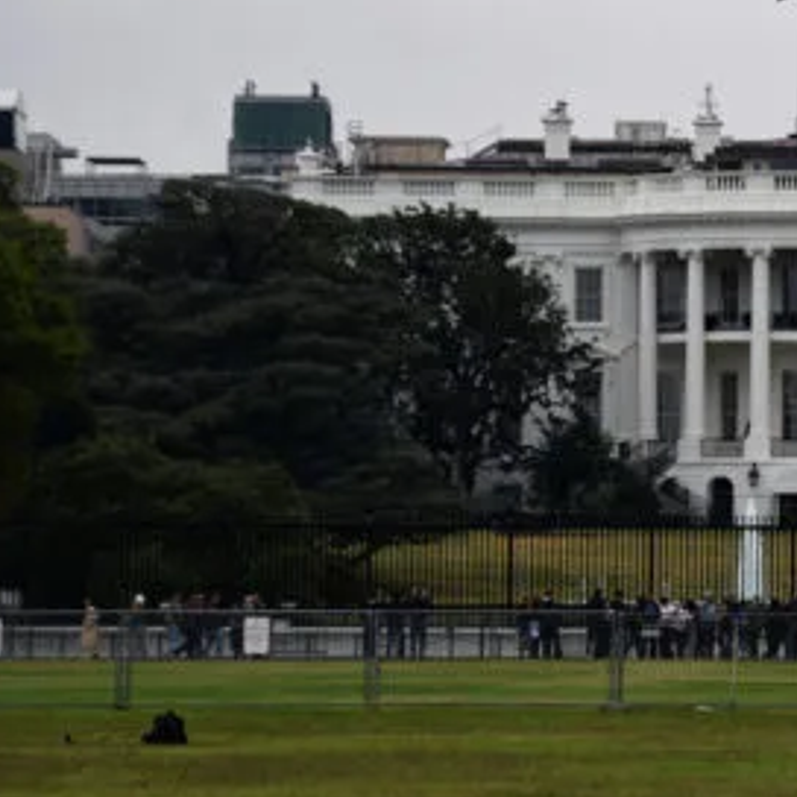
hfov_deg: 4.3
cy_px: 252
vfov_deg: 4.3
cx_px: 762
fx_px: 10626
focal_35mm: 408
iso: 640
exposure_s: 1/1000
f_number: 5.6
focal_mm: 145
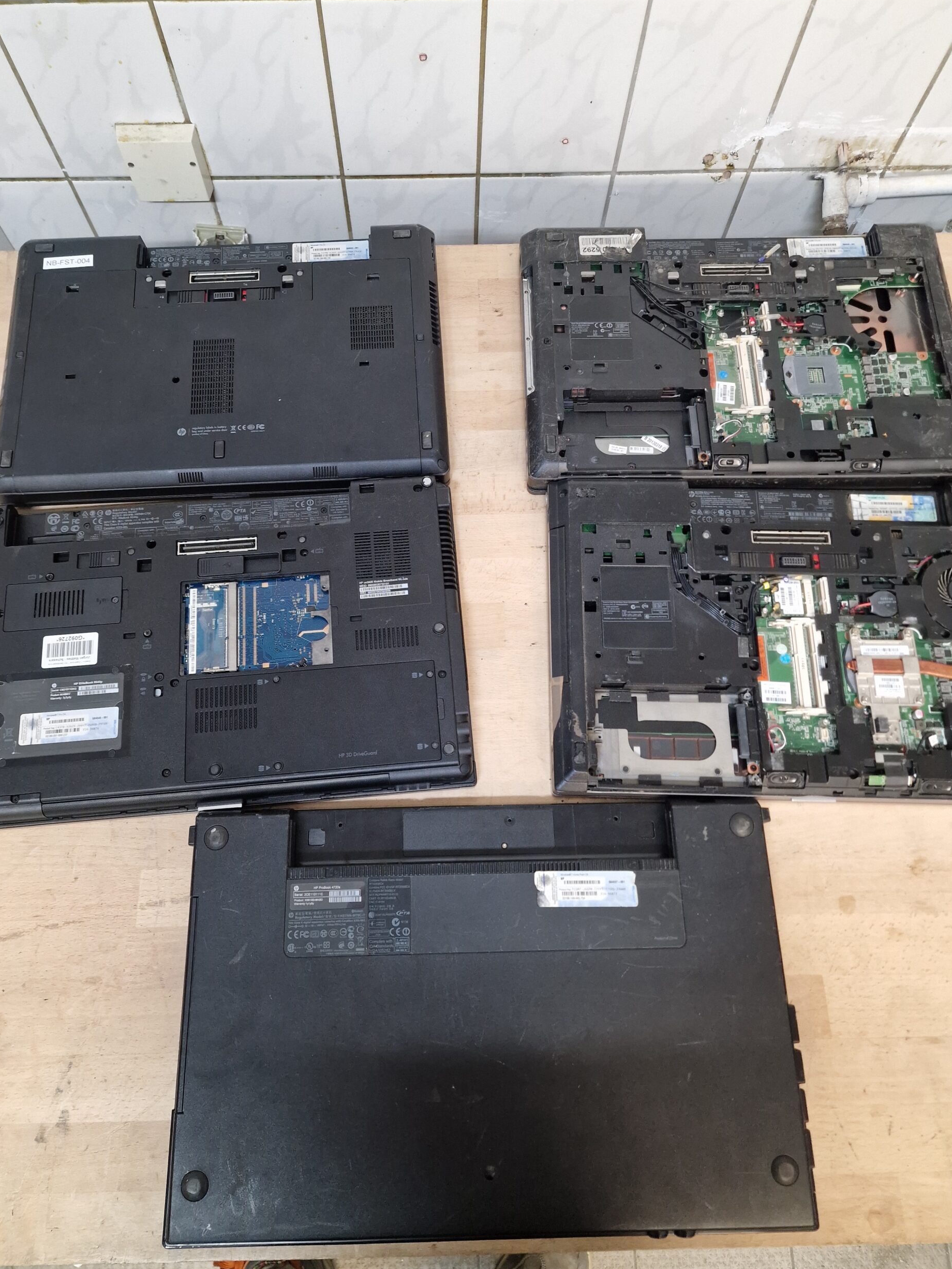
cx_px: 462
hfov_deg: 56.8
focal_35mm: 24
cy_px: 621
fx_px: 880
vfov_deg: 71.6
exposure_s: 1/100
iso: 125
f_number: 1.8
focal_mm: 6.4
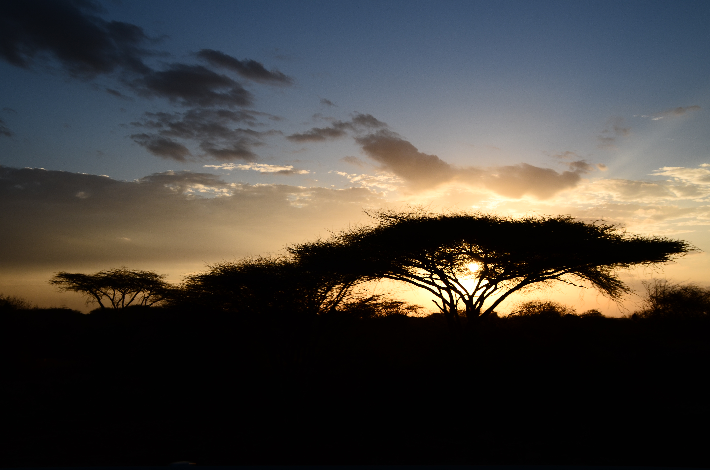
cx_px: 355
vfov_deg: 31.8
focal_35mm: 42
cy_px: 235
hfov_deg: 46.5
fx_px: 827
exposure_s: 1/500
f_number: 11
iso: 180
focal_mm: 28
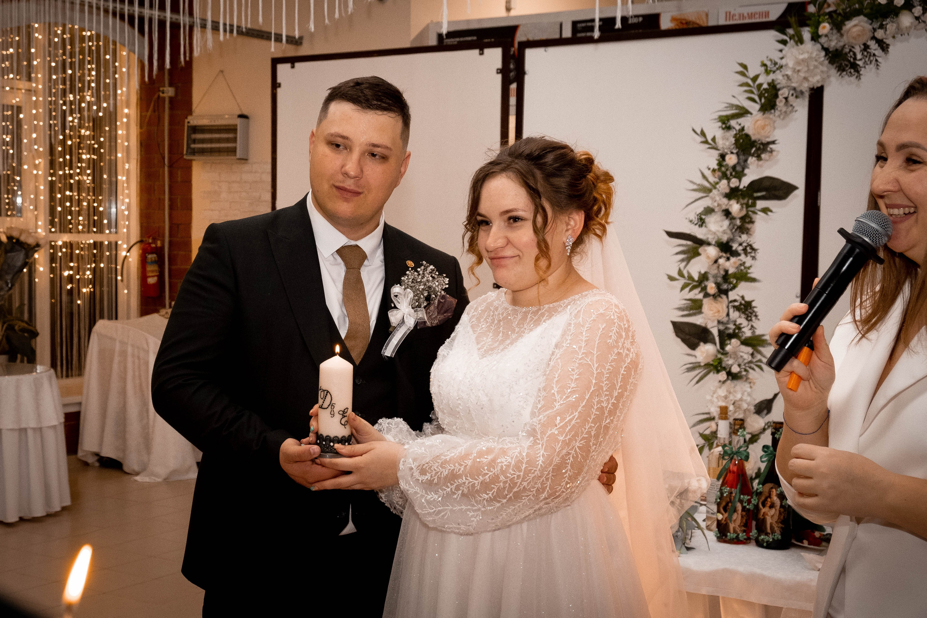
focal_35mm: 54
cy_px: 340
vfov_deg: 25.1
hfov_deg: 36.7
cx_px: 333
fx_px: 1388
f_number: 4.5
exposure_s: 1/160
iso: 2000
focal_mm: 27.7
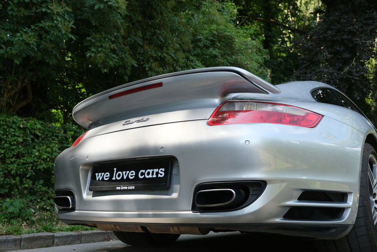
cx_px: 188
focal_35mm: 35
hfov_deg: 54.4
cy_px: 126
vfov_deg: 37.9
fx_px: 367
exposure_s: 1/400
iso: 400
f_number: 3.6
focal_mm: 23.3
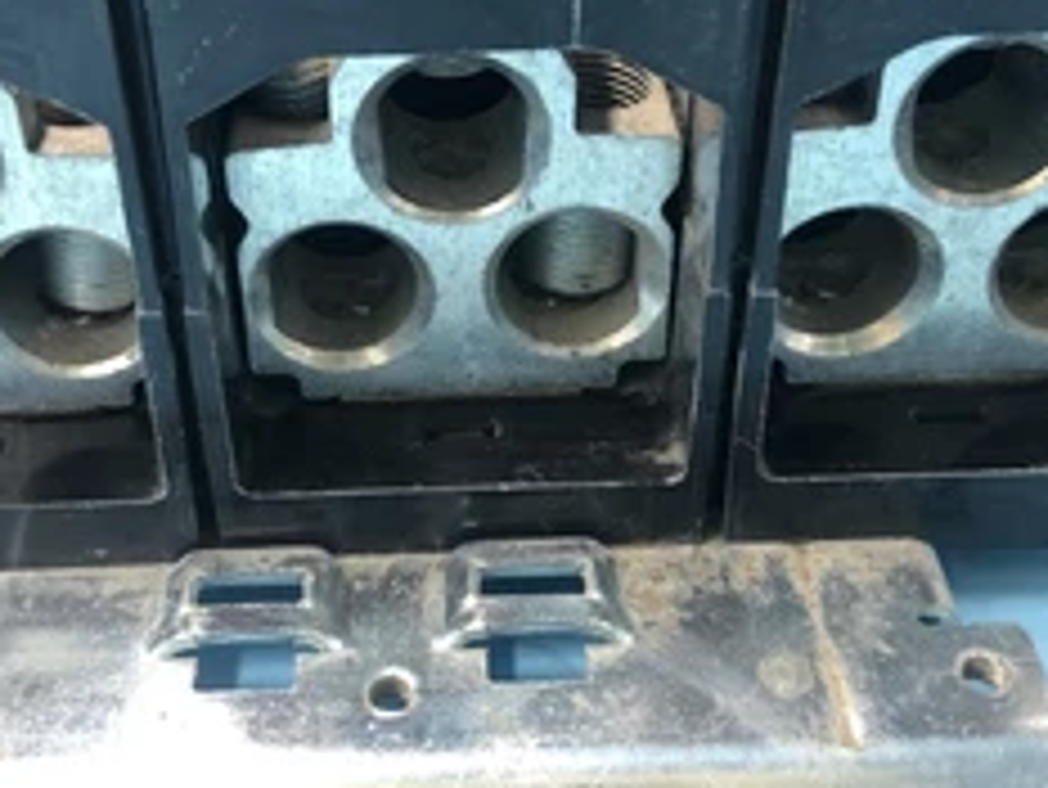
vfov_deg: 30.1
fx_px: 1454
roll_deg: +1.2
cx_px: 468
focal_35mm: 48
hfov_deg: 39.6
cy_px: 270
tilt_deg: -36.6
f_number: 1.8
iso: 32
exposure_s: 1/30
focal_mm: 3.99
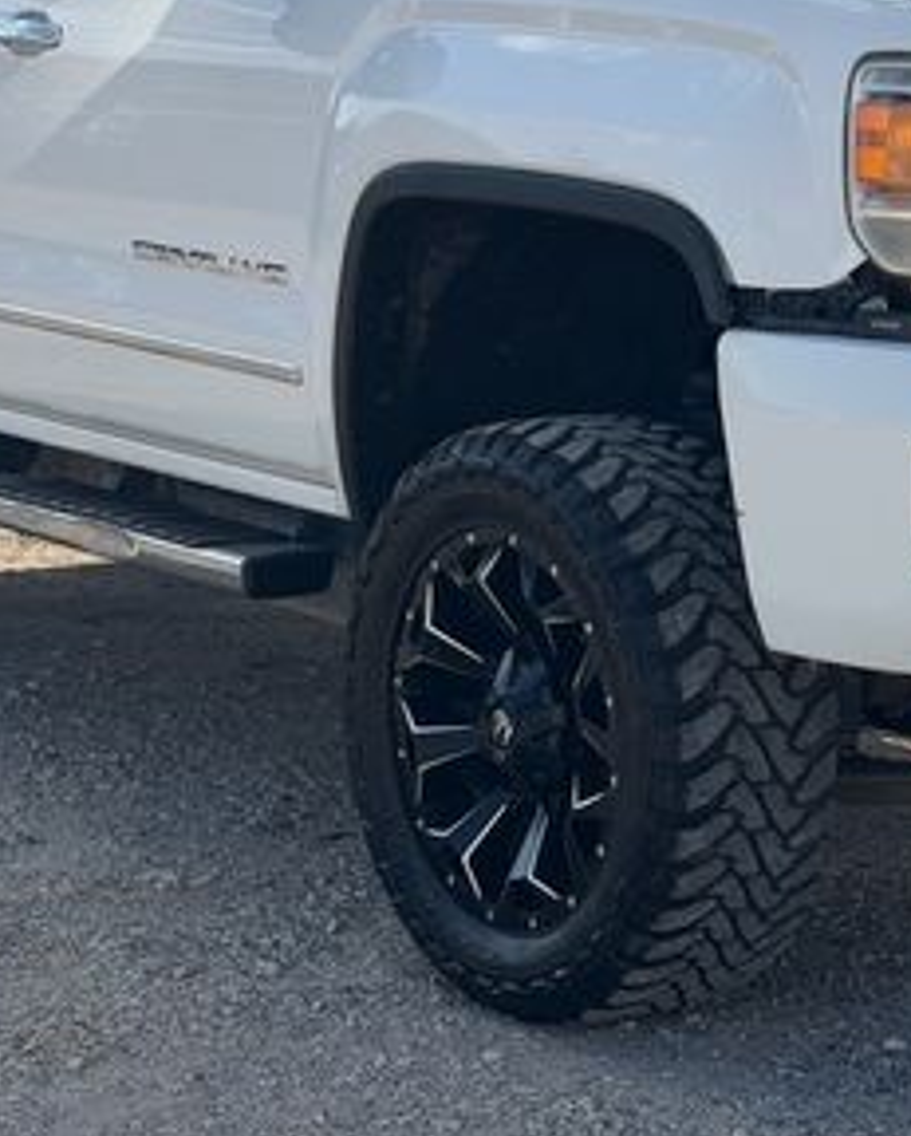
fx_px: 3500
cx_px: 651
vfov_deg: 18.4
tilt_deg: -3.9
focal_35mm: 104
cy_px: 335
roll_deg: -0.6
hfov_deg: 14.8
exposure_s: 1/6024
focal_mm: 6.76
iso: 100
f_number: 1.78
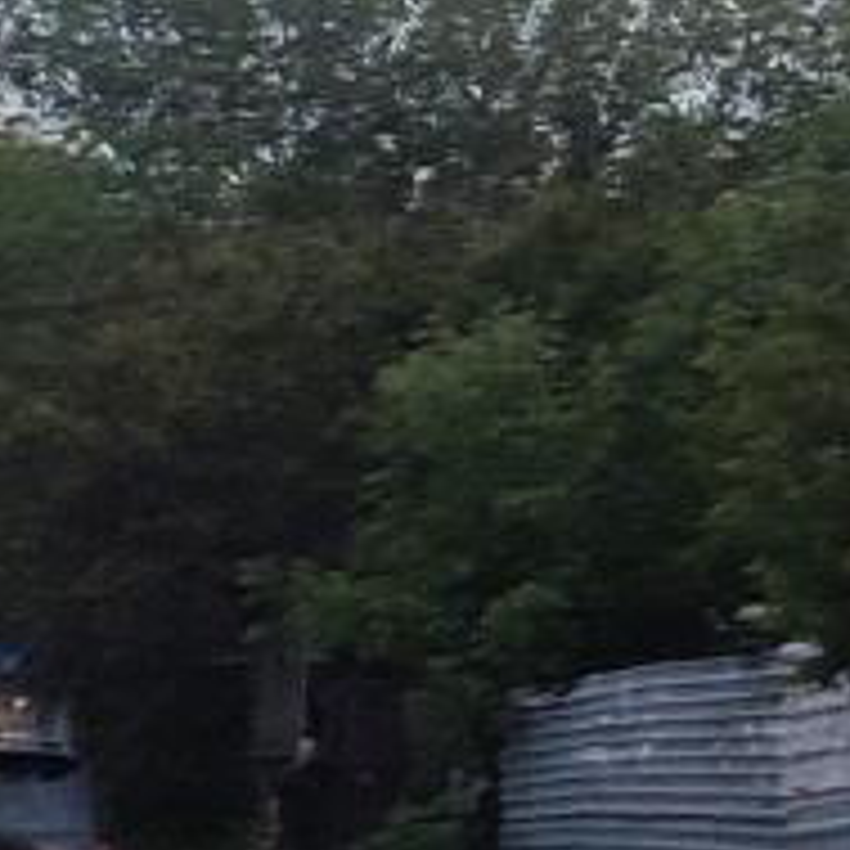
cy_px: -403
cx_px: 2487
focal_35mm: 152
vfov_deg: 11.1
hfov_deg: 9.3
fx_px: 4223
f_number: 1.9
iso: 505
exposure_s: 1/25
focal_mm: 6.04
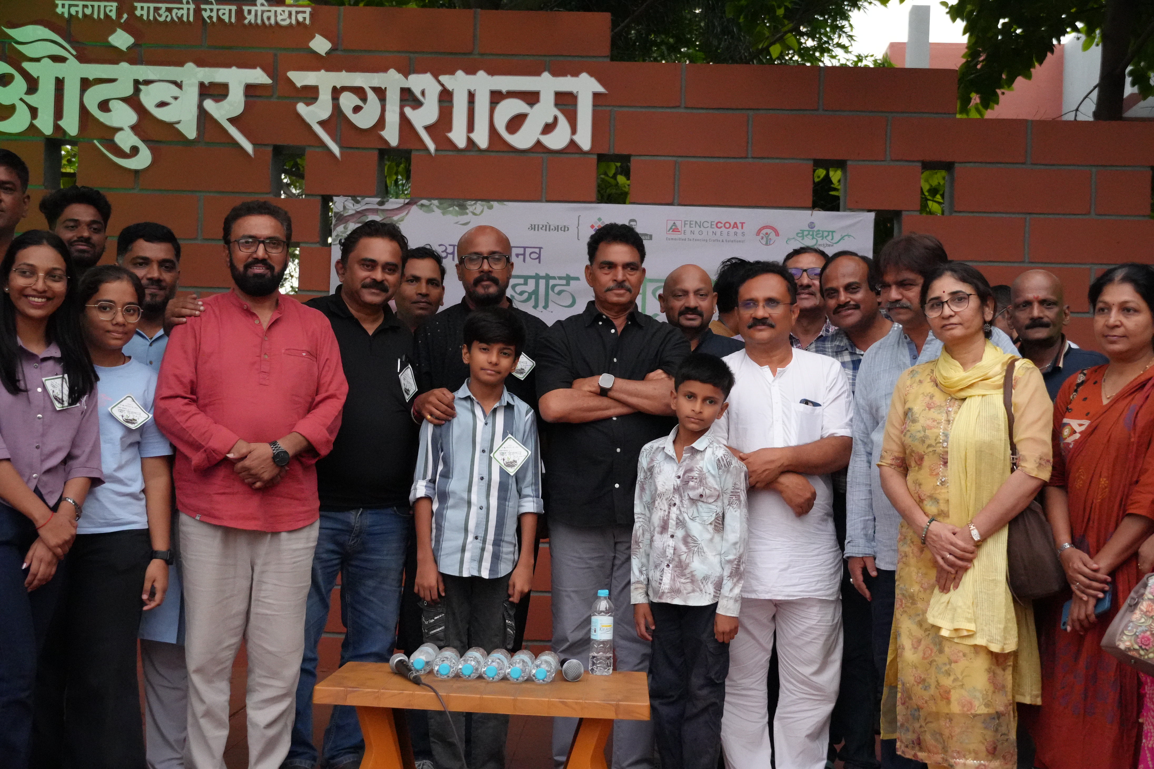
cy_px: 384
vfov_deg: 26.5
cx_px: 577
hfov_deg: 38.9
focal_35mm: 51
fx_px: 1634
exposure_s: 1/90
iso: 6400
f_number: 4.5
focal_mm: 34
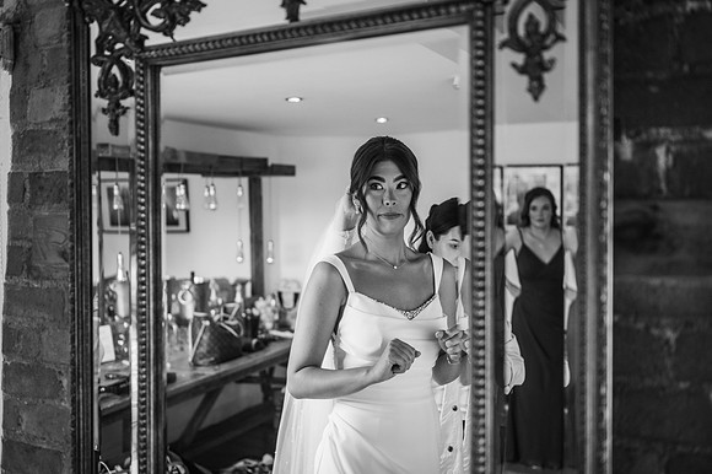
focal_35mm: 35
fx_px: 692
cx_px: 356
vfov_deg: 37.8
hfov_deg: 54.5
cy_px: 237
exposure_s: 1/200
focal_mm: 35
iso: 400
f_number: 2
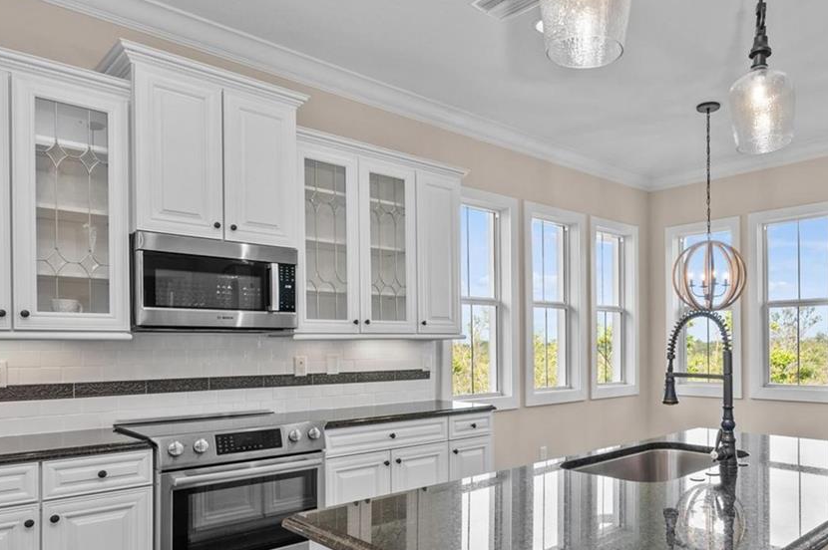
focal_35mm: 27
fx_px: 620
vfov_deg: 47.6
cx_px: 528
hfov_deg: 66.2
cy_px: 331
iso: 400
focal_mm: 14
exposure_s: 1/8
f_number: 8
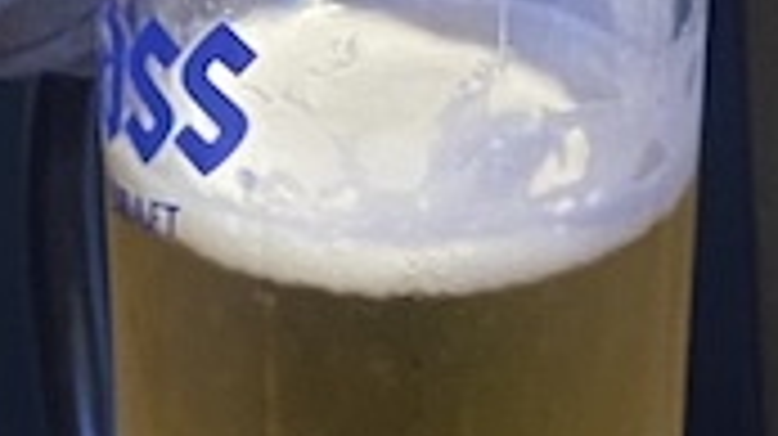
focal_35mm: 197
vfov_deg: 4.7
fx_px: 4061
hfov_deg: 10.9
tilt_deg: -52.6
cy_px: 2441
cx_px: 342
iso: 200
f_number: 1.8
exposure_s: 1/60
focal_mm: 4.25
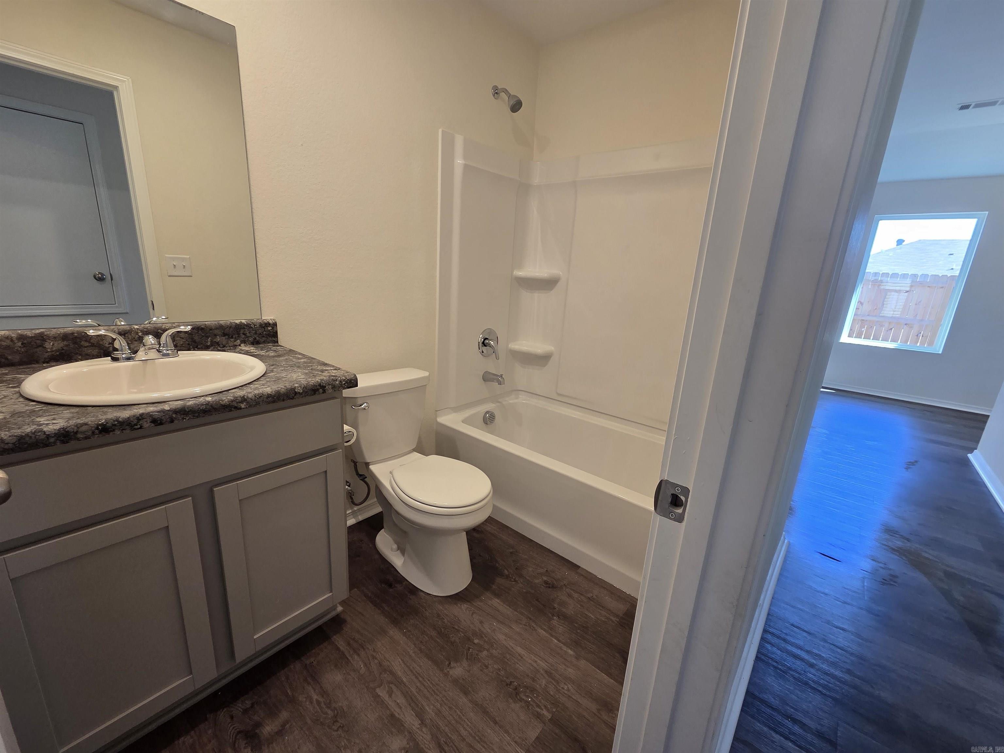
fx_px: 377
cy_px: 376
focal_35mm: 13
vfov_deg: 89.9
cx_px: 502
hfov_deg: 106.2
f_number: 2.2
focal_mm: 2.2
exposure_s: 1/120
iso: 125
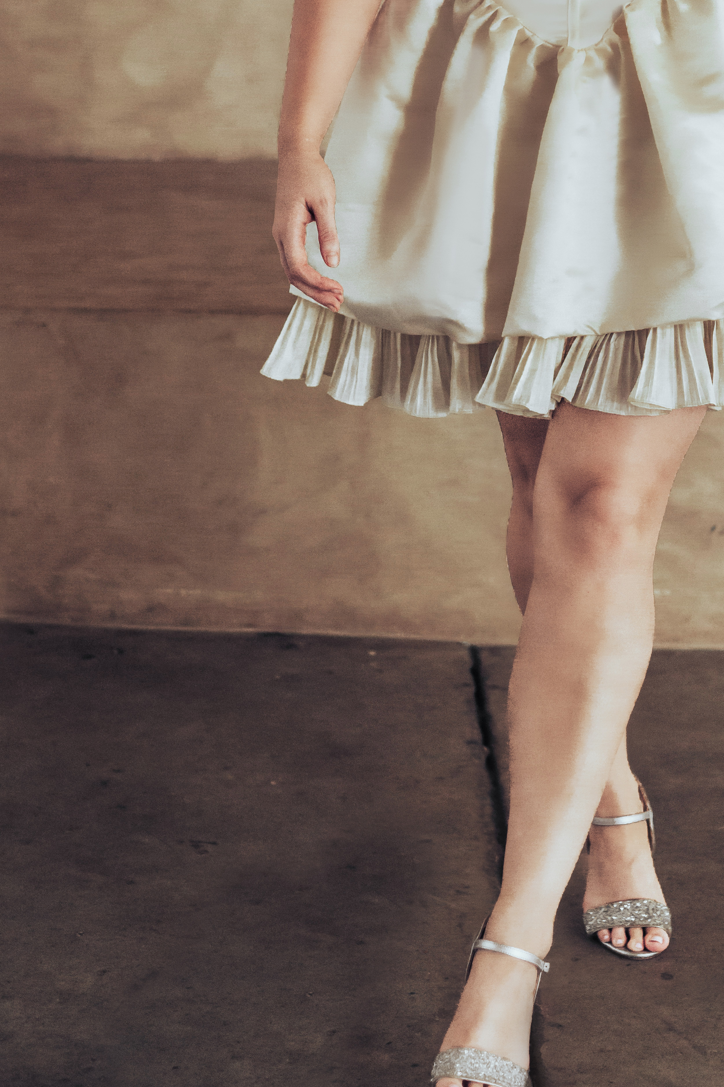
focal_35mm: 110
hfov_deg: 12.4
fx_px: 3318
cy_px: 18
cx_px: 549
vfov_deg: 18.2
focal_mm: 50
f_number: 2.5
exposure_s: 1/1600
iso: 1600
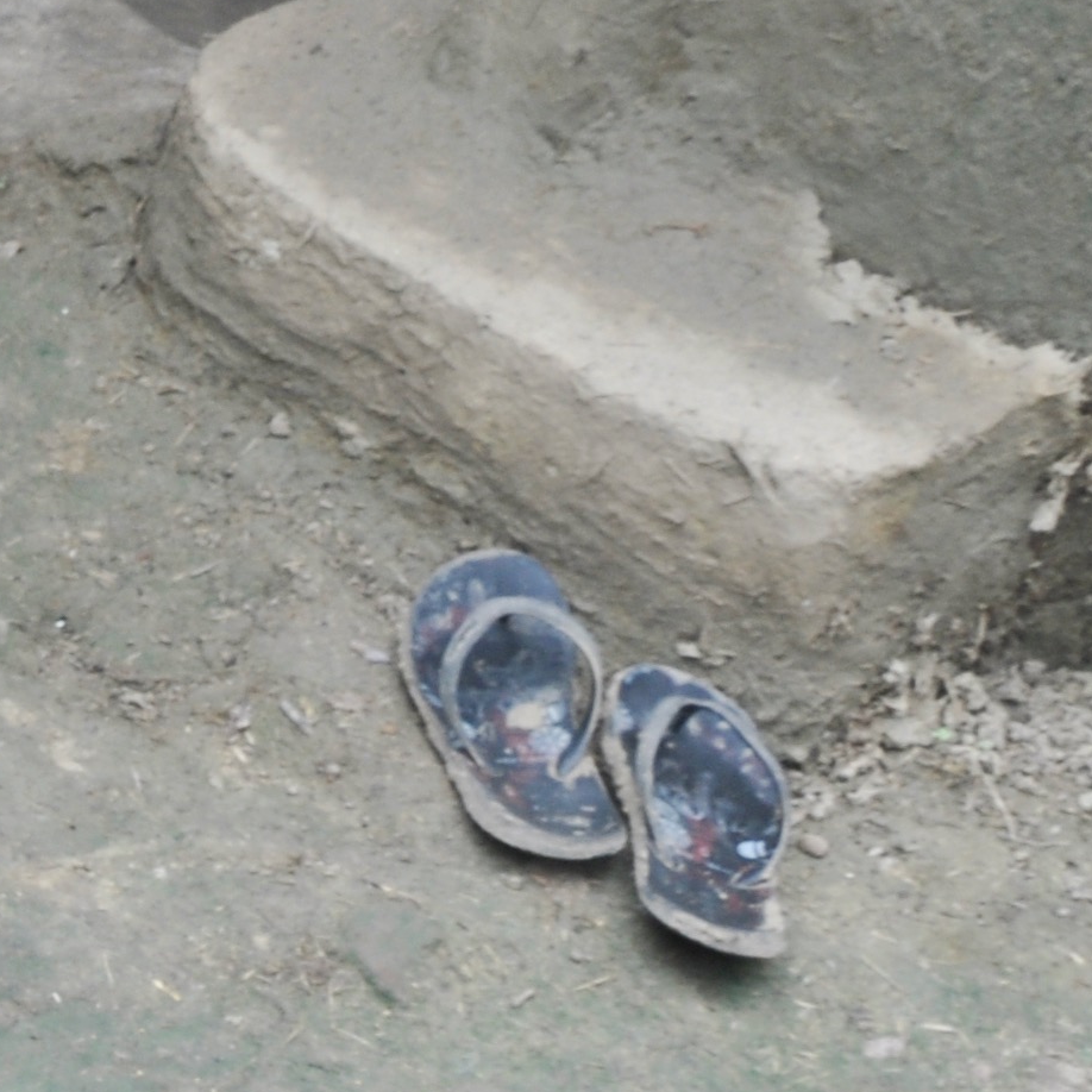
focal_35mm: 107
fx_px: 3819
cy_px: 1204
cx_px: -1235
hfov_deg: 13.4
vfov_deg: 15.8
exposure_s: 1/25
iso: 200
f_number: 10
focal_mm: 18
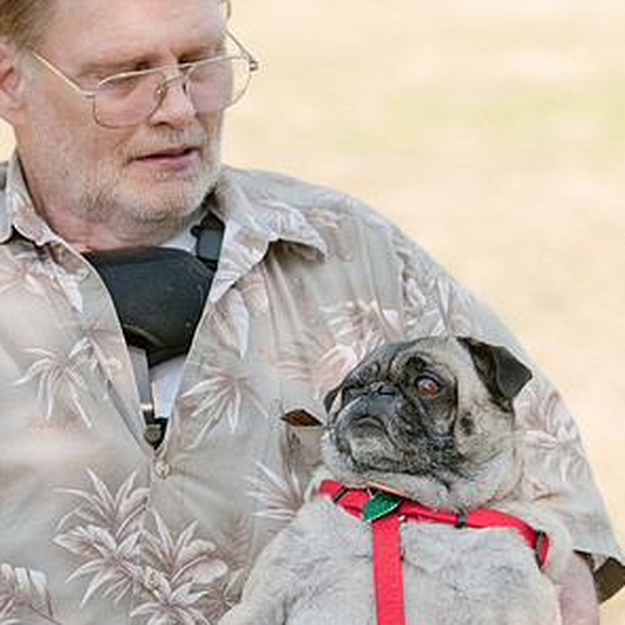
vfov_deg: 8.1
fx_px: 4433
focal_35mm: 217
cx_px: 314
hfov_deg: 8.1
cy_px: 315
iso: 200
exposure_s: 1/320
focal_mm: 112
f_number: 5
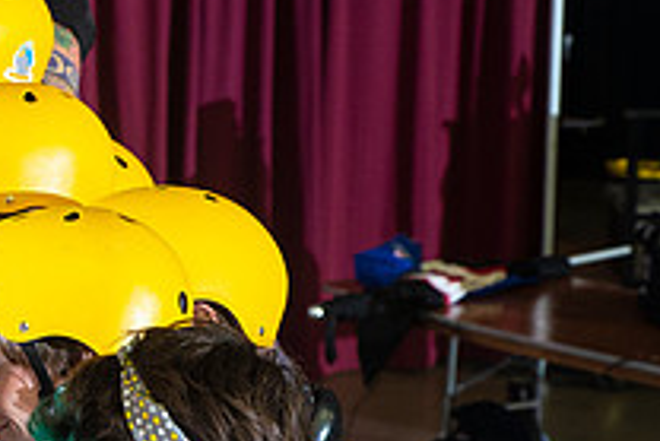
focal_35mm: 153
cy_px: 335
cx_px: -219
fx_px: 2807
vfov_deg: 9.0
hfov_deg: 12.9
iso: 1600
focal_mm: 55
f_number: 7.1
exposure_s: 1/160
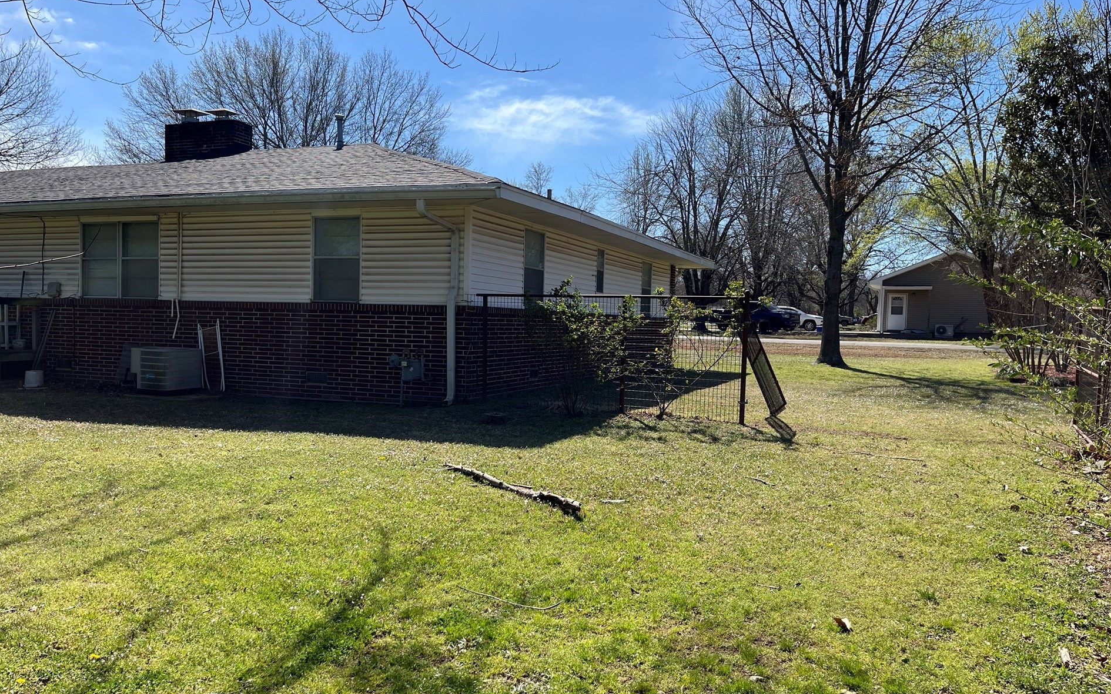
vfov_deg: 44.5
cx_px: 554
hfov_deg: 66.5
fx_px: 848
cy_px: 351
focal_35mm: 28
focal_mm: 5.1
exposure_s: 1/2967
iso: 50
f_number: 1.6
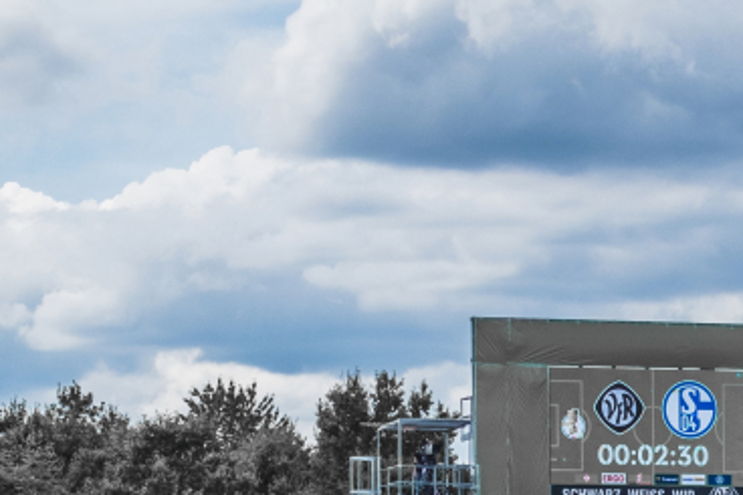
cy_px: 758
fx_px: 4208
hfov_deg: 10.0
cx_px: 731
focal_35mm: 204
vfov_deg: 6.6
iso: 250
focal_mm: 33
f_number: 7.1
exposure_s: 1/500
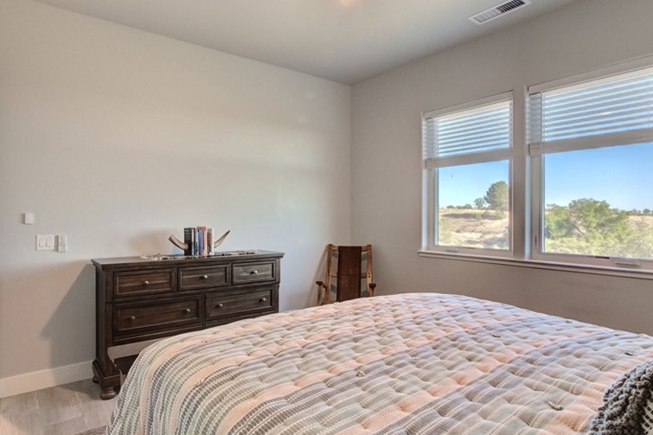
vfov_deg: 64.5
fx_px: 345
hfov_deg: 86.1
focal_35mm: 19
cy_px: 230
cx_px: 269
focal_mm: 7
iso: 200
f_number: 10
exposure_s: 1/6
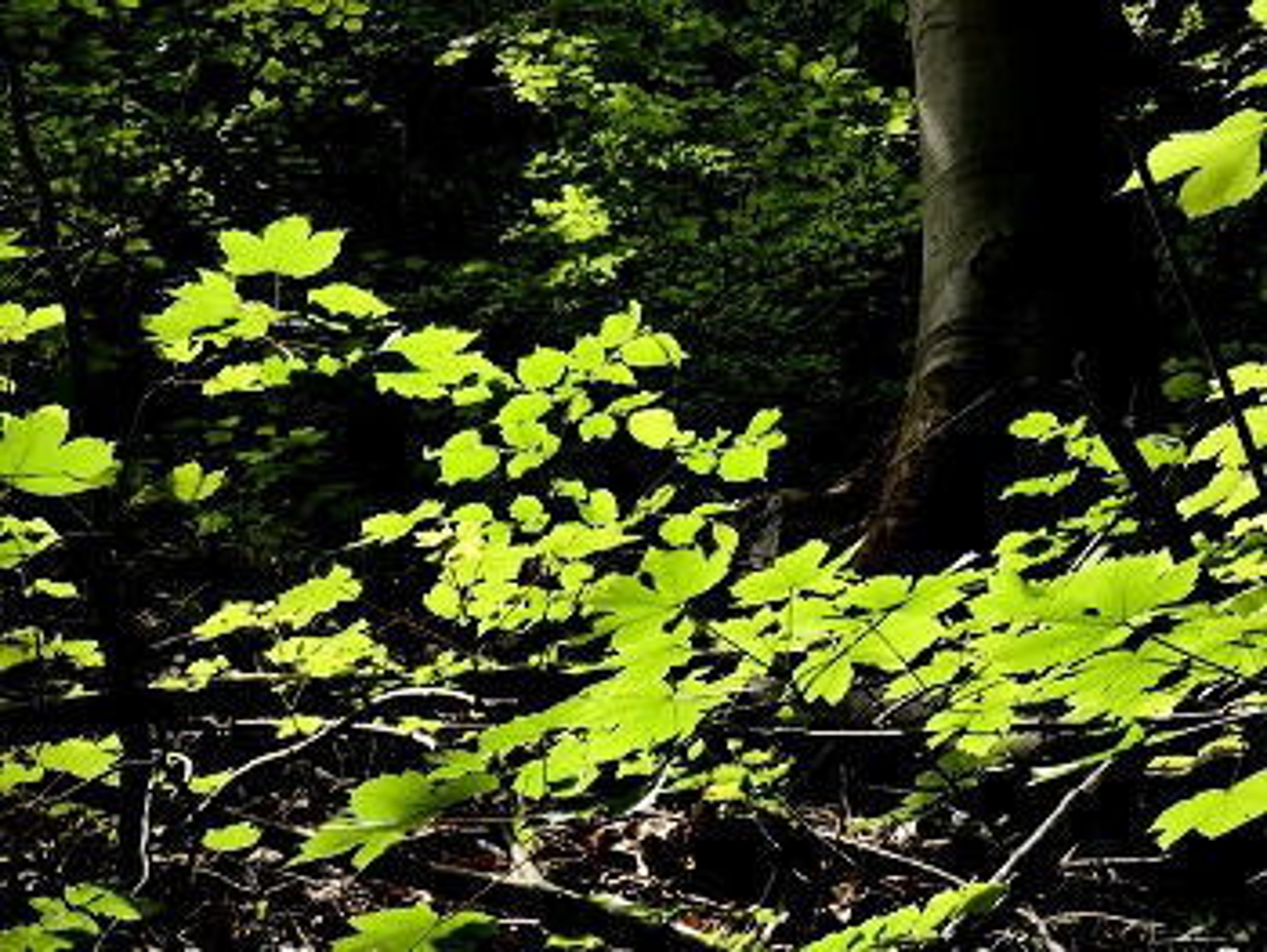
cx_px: 634
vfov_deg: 17.8
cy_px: 476
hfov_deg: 23.5
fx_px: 3040
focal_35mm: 83
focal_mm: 14.8
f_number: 4.5
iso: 80
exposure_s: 1/200
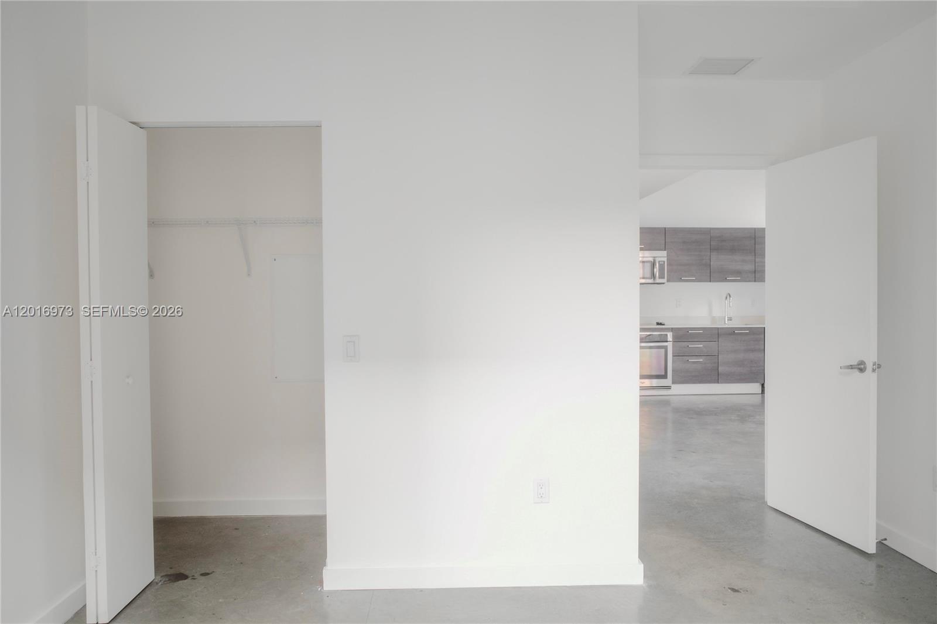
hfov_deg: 65.5
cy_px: 312
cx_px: 468
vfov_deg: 46.4
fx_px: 729
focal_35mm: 28
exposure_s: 1/30
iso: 200
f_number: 2.8
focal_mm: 18.3
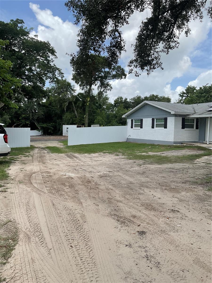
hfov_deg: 48.2
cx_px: 106
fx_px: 237
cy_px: 142
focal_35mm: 29
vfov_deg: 61.7
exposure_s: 1/1377
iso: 16
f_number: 1.8
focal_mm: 3
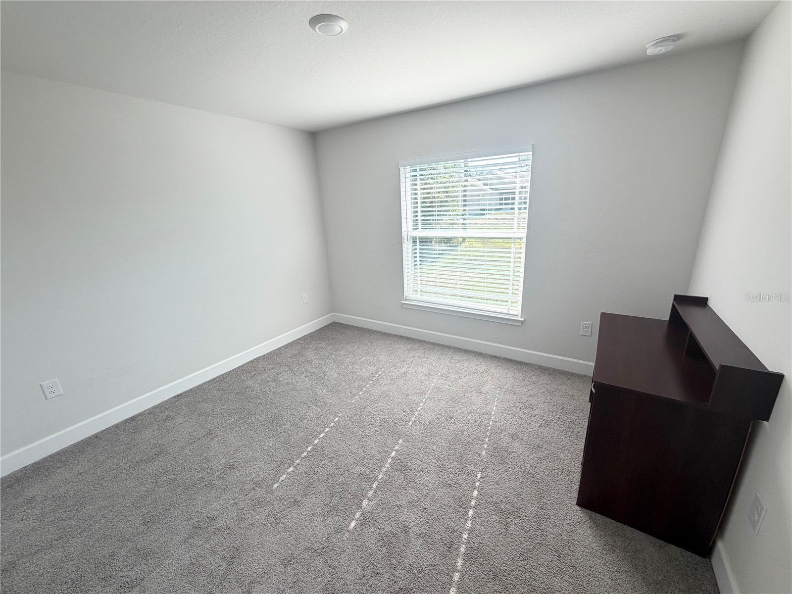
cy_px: 297
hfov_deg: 102.1
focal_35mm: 14
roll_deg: +3.5
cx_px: 396
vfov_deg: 85.7
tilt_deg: -18.5
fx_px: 320
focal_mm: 2.22
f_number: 2.2
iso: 50
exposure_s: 1/121
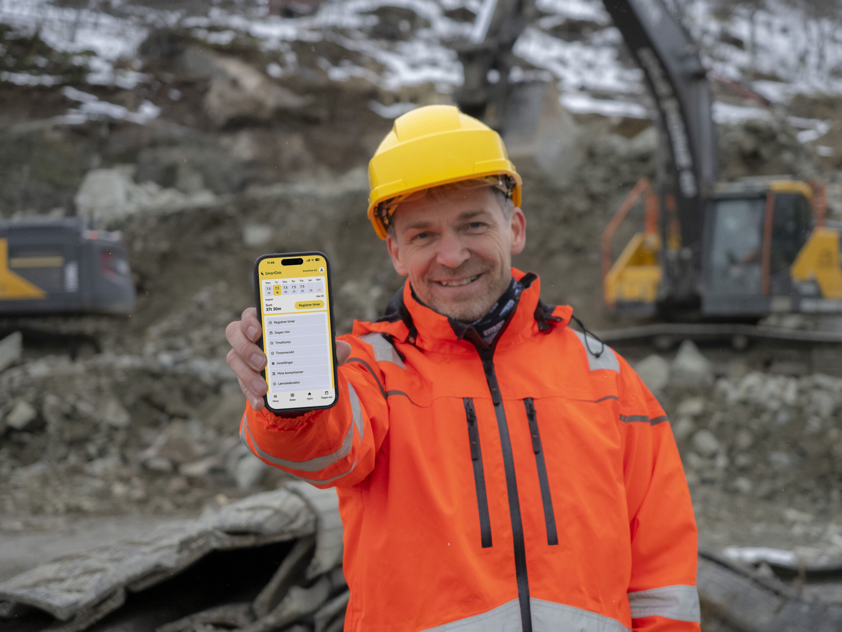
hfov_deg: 28.6
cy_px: 316
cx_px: 421
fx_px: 1654
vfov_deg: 21.6
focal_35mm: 68
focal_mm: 34
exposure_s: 1/8000
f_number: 2.8
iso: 1250
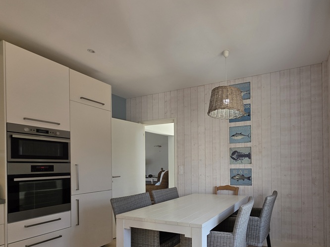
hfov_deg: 79.6
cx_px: 214
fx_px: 191
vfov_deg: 64.3
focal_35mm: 20
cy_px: 164
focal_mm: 2.2
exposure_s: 1/100
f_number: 1.9
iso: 32
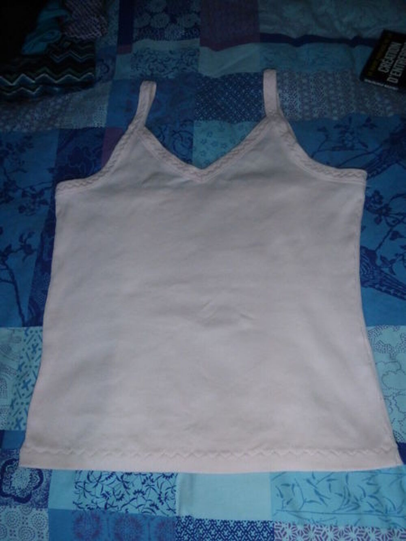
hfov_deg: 54.9
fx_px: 391
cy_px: 270
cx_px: 203
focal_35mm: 25
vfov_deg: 69.4
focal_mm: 4.3
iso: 500
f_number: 3.3
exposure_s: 1/125
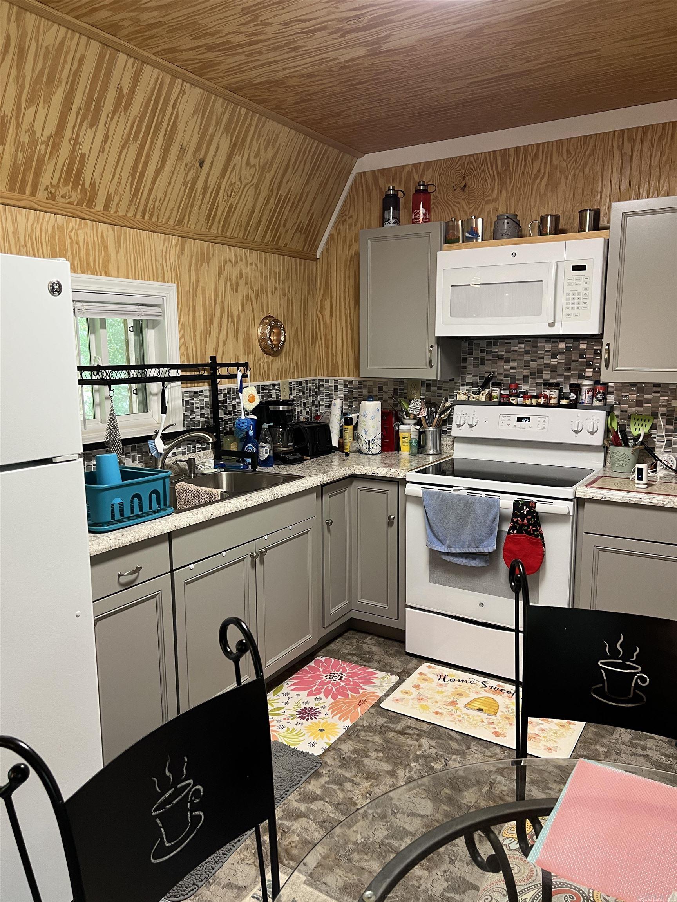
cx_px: 338
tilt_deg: -8.9
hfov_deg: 53.1
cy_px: 451
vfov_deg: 67.3
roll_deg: +0.4
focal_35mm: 26
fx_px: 678
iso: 160
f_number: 1.5
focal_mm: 5.7
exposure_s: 1/60
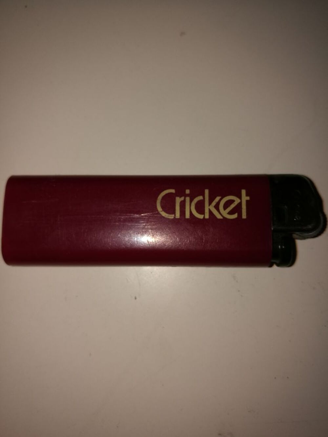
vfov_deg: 65.3
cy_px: 218
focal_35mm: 27
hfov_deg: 51.4
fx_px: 341
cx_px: 164
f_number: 2.2
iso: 50
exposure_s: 1/536
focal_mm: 4.5
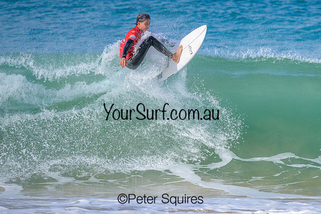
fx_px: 9796
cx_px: 220
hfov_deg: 1.9
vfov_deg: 1.3
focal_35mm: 1098
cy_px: 104
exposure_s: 1/2000
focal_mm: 800
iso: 360
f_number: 6.3
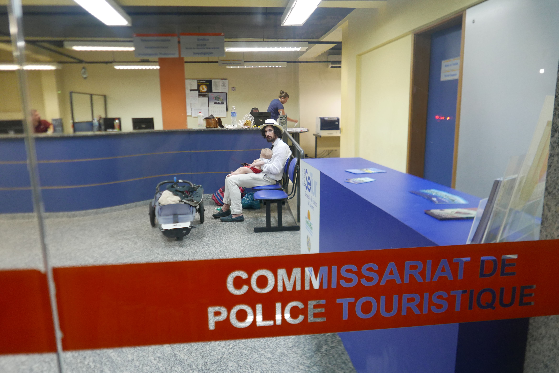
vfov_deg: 53.2
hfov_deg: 73.7
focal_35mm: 24
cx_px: 280
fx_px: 373
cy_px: 186
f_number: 1.7
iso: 400
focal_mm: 10.9
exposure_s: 1/60
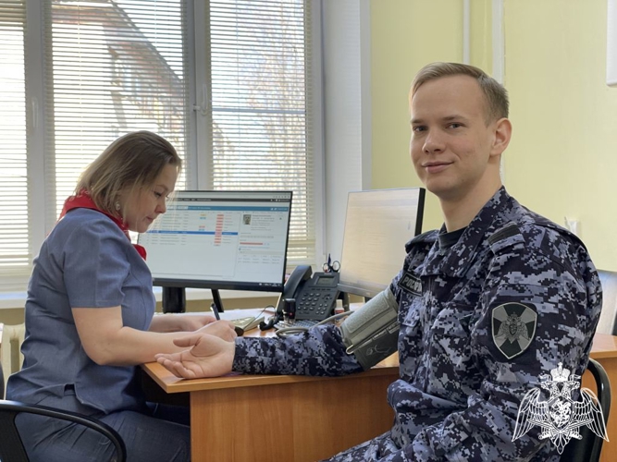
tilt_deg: +0.5
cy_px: 231
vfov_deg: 28.0
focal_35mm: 52
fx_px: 927
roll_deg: +0.9
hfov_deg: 36.8
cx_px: 308
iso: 80
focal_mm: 6
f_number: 2
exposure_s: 1/99
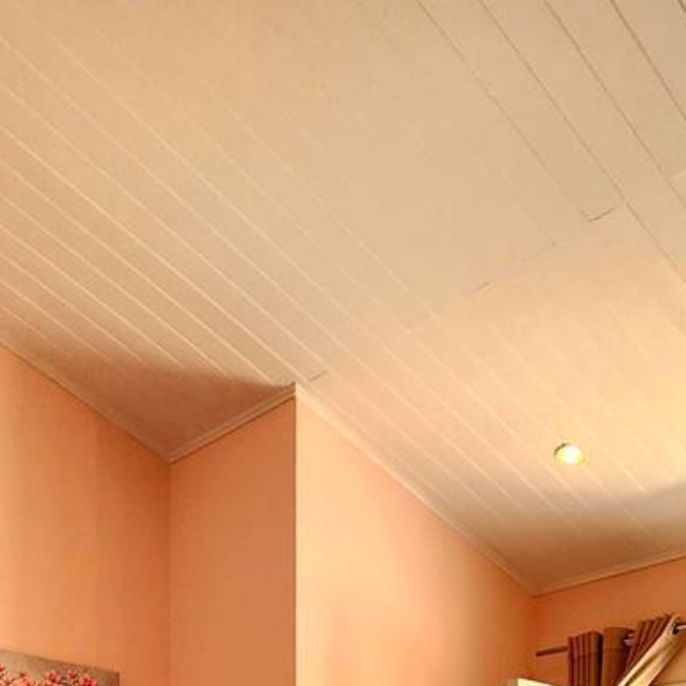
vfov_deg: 30.2
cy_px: 914
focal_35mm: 43
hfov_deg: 39.2
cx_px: 324
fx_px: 964
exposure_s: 1/60.2
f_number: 2.2
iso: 125
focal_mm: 2.2
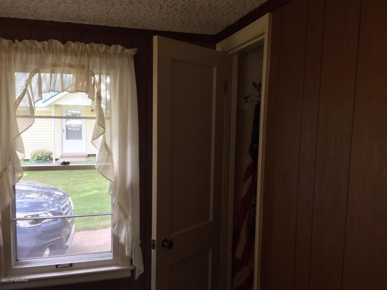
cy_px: 145
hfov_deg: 61.7
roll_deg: -2.1
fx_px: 324
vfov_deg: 48.2
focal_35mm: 29
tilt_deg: -5.8
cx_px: 194
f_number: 2.2
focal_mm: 4.15
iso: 40
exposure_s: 1/40
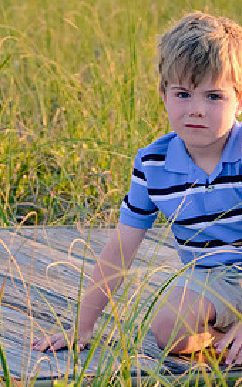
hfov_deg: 4.1
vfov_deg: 6.6
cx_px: 198
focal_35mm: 319
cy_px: 189
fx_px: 3366
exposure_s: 1/200
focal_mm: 98
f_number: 7.1
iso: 200
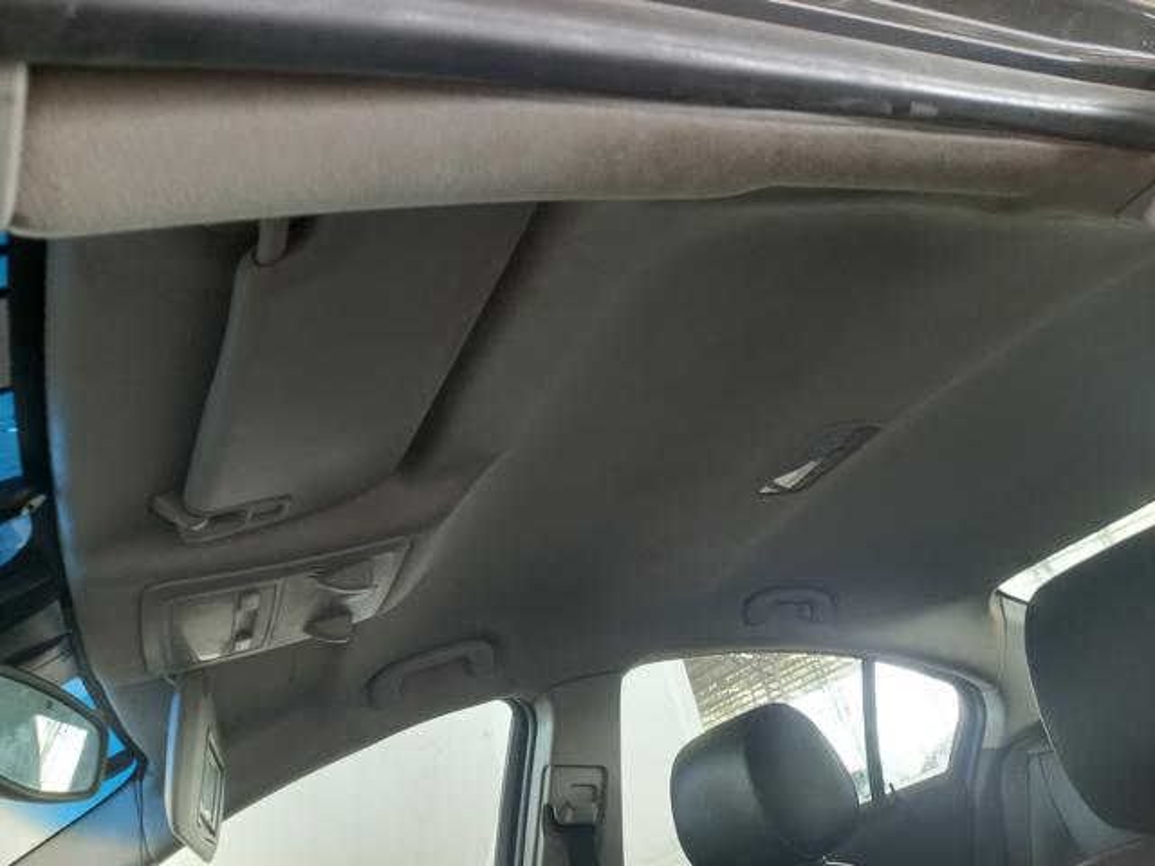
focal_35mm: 25
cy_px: 433
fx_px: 834
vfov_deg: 54.9
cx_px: 578
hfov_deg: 69.4
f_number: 2
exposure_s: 1/30
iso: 200
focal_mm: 4.6
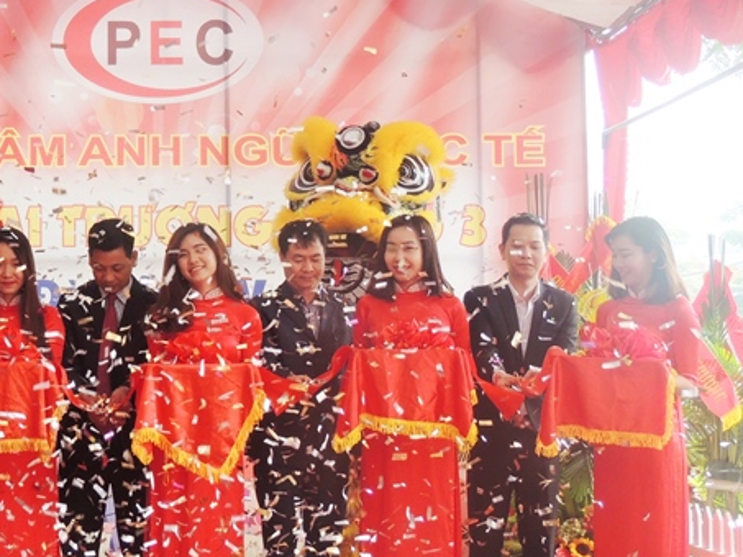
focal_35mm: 83
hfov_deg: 23.1
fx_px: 1782
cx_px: 125
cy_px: 211
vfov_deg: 17.8
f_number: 3.5
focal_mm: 8.3
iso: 100
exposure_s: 1/80
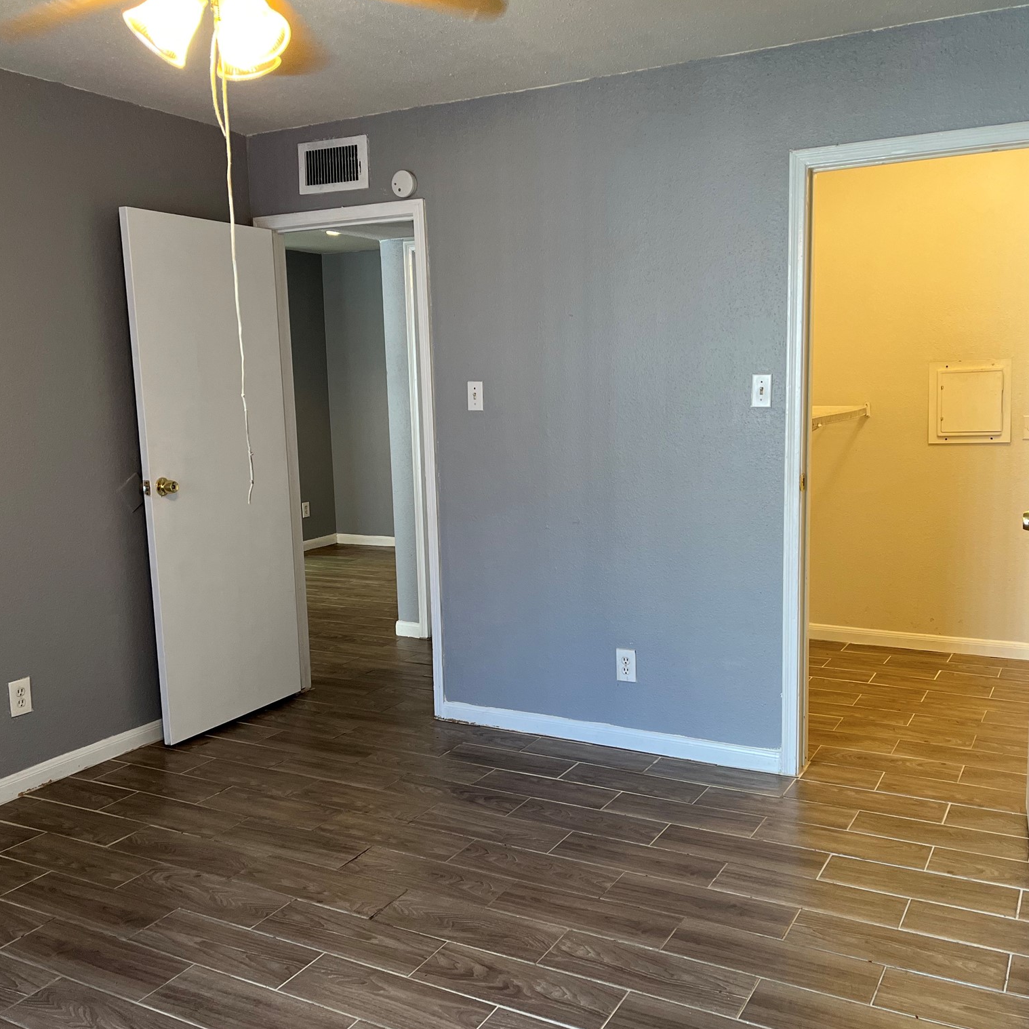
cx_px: 539
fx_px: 1043
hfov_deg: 52.5
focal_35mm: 31
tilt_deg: -8.2
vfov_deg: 52.5
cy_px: 516
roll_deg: +1.5
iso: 160
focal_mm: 5.1
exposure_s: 1/60
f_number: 1.6
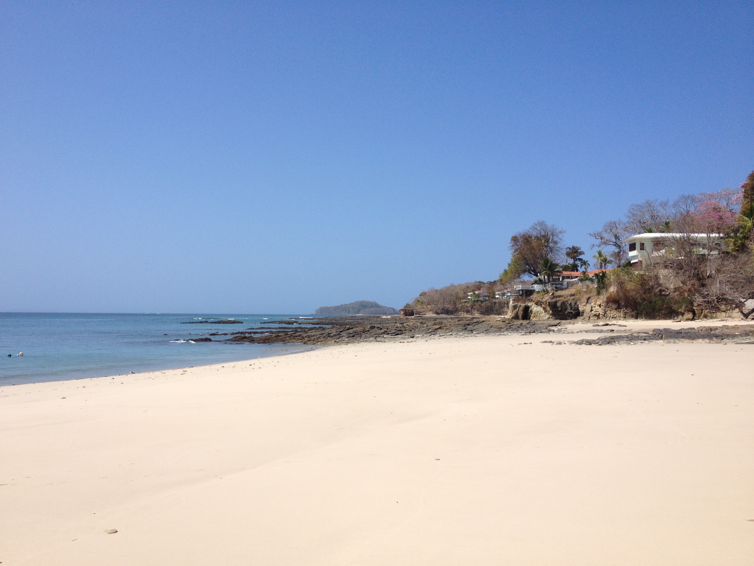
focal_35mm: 35
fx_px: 762
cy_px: 283
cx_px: 377
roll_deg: -0.1
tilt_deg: -0.2
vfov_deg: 40.7
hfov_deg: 52.6
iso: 50
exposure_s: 1/2632
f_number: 2.4
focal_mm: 4.28
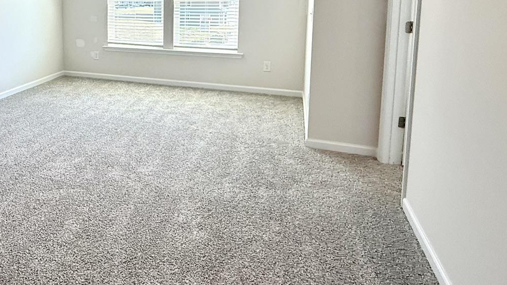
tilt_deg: -6.9
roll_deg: -0.2
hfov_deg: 57.2
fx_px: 417
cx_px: 91
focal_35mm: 31
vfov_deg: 35.8
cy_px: 36
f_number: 2.2
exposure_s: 1/216
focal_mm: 2.22
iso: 64
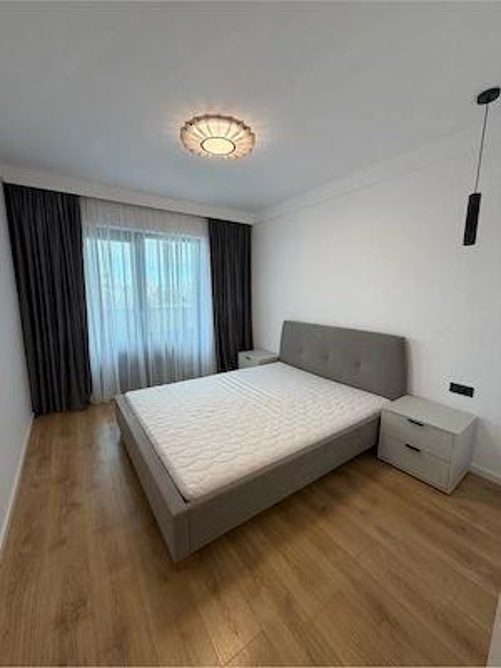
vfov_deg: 102.1
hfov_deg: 85.7
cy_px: 334
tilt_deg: -8.5
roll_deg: -0.3
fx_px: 270
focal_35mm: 14
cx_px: 250
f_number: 2.2
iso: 125
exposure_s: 1/100
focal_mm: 2.22
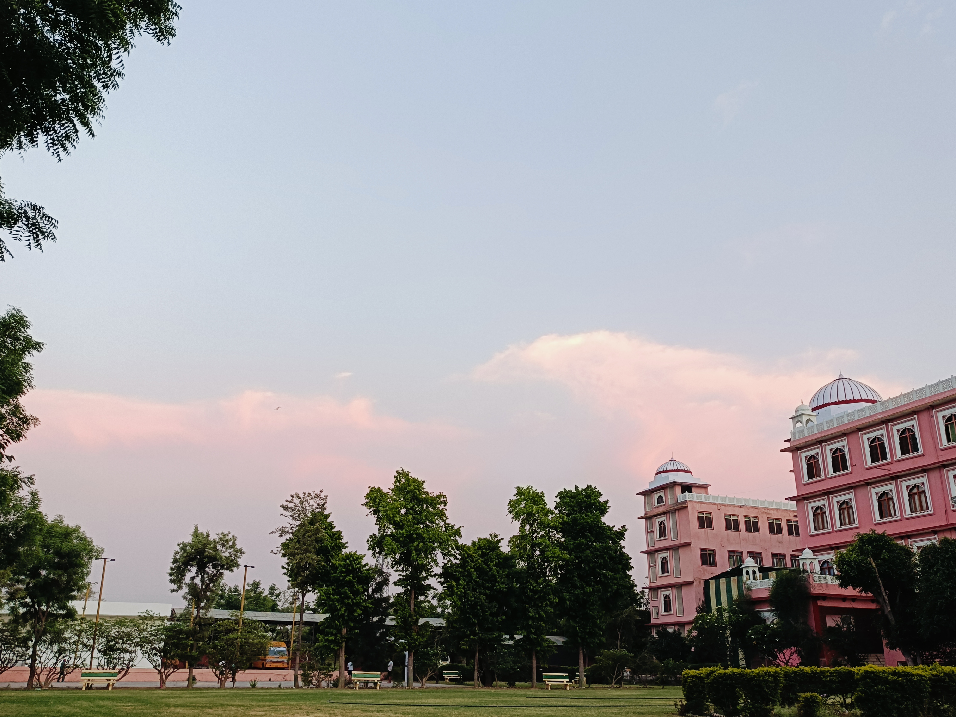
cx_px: 478
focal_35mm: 30
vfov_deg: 46.8
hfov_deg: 60.0
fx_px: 829
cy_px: 358
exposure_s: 1/50
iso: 622
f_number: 1.7
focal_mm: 4.7
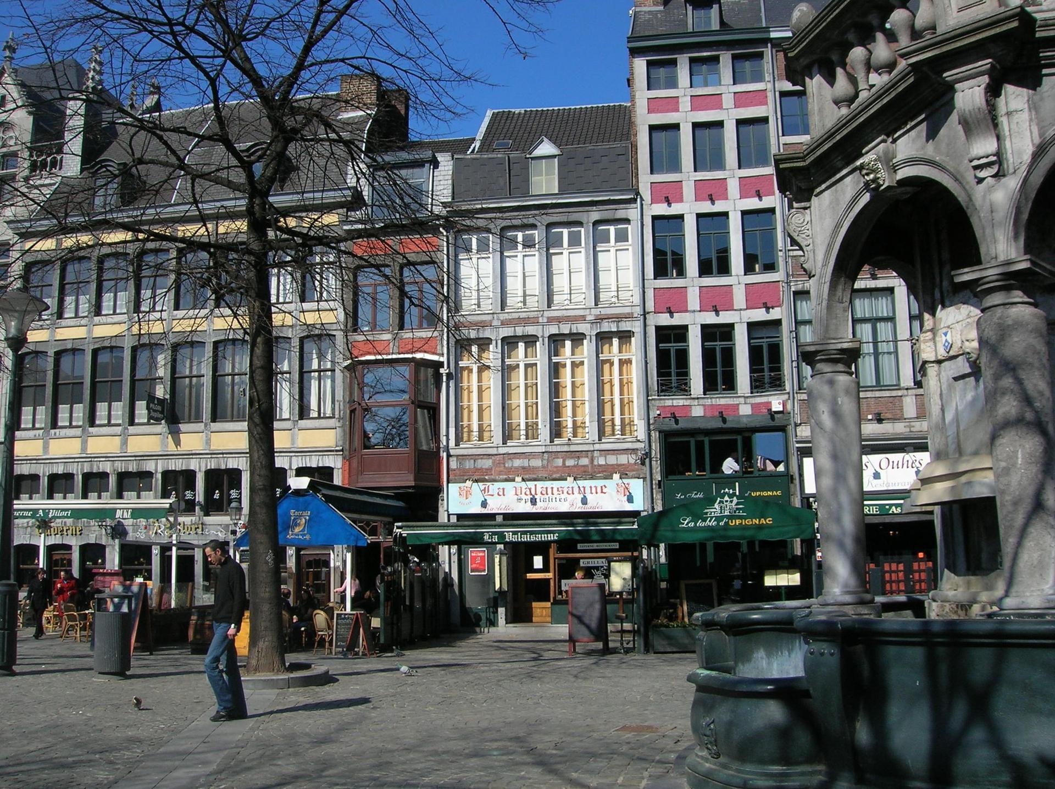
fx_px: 1035
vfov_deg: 41.7
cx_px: 528
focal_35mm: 34
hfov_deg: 54.0
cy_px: 394
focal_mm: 5.7
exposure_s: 1/512
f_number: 4.9
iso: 50
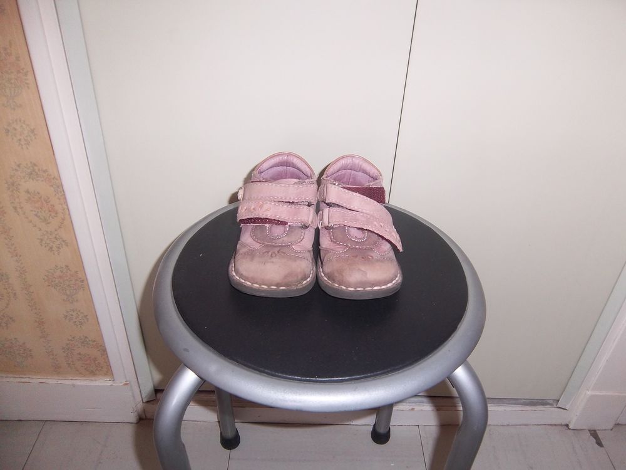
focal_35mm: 28
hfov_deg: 63.4
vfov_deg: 49.7
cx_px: 313
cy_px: 235
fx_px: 506
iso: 64
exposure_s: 1/64
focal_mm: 5.1
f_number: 3.5
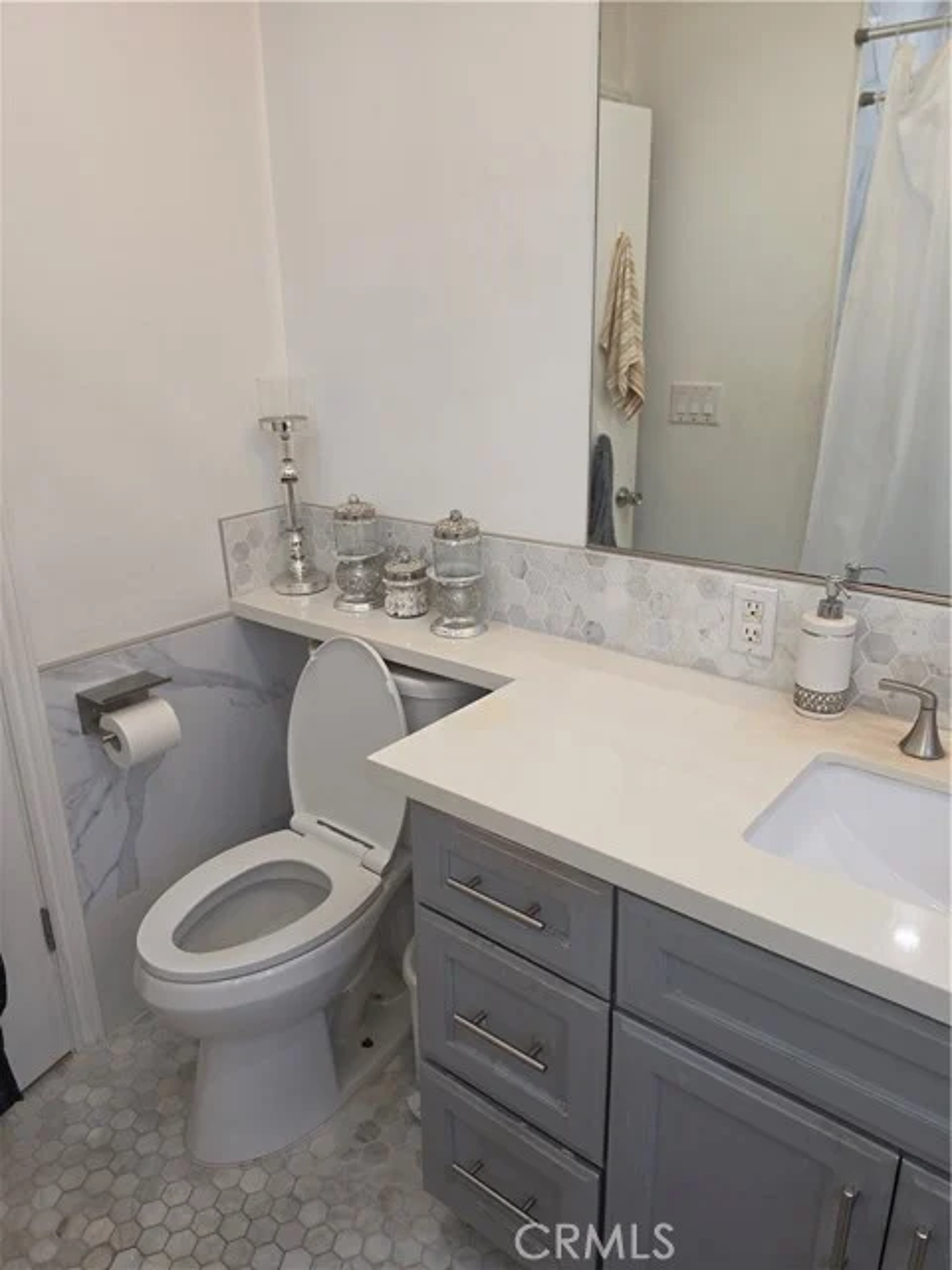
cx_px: 476
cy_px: 635
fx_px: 843
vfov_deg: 73.9
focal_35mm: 23
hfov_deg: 58.9
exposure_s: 1/60
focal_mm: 6.5
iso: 20
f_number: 1.4
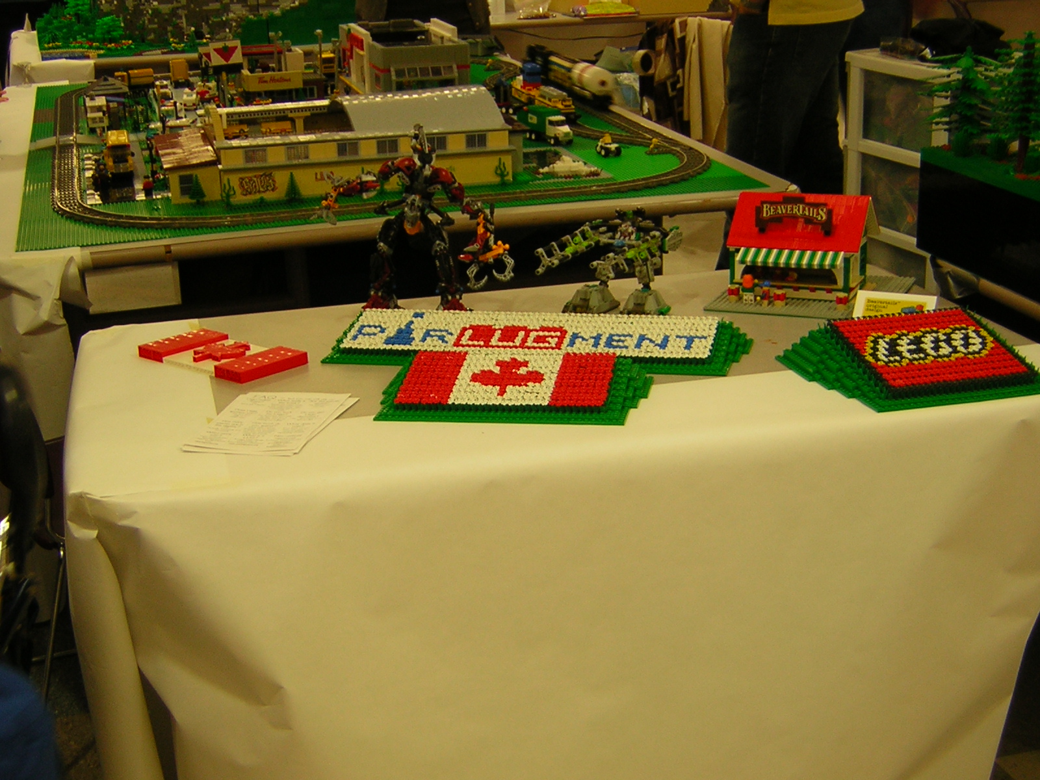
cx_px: 520
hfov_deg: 35.5
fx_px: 1622
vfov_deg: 27.0
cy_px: 390
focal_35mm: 54
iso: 50
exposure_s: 1/11
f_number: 3.2
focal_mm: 7.1
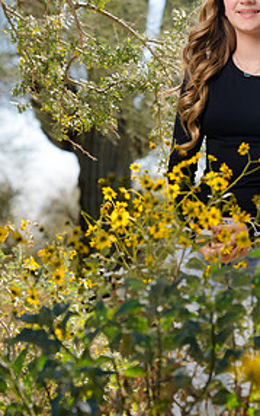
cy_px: 188
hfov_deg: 7.8
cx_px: 200
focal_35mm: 168
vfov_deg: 12.5
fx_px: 1908
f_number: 5.6
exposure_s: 1/250
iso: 100
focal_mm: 105
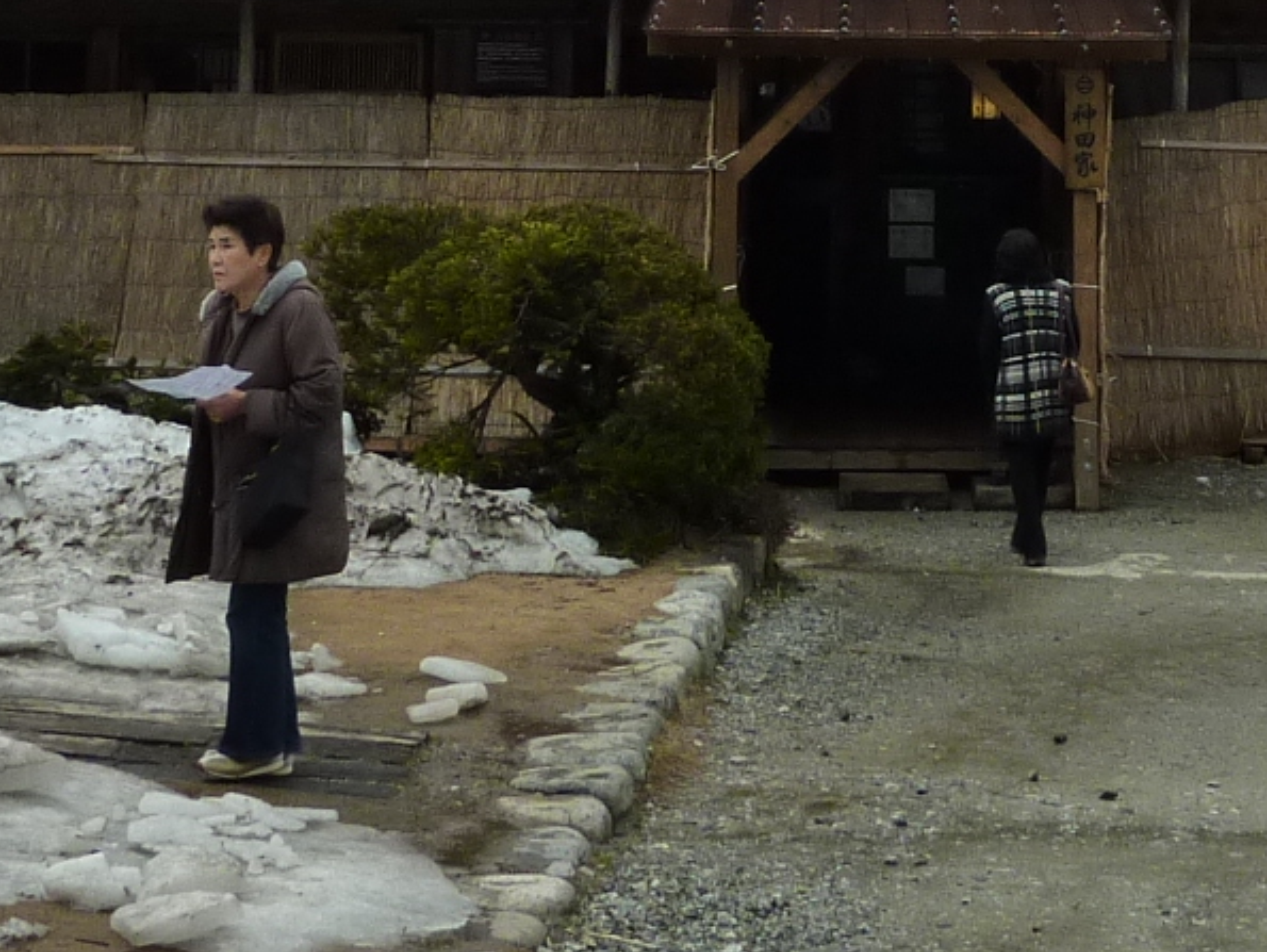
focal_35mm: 86
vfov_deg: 16.1
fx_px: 3150
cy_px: -375
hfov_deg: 22.6
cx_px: 928
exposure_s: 1/500
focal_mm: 4.1
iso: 125
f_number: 4
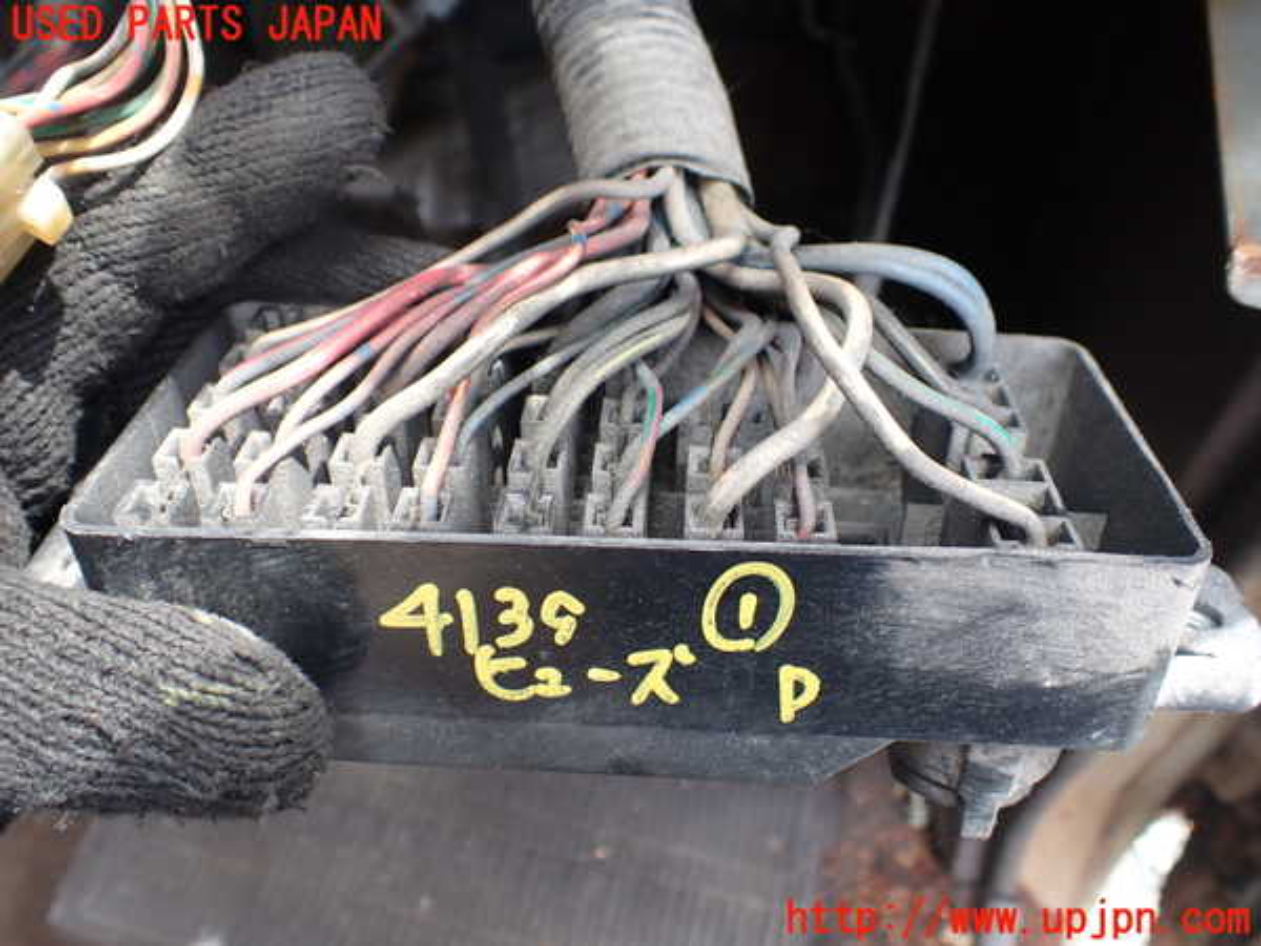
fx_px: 1093
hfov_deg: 60.0
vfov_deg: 46.8
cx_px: 630
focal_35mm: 30
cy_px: 473
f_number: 2.3
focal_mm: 5.4
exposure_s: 1/125
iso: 160
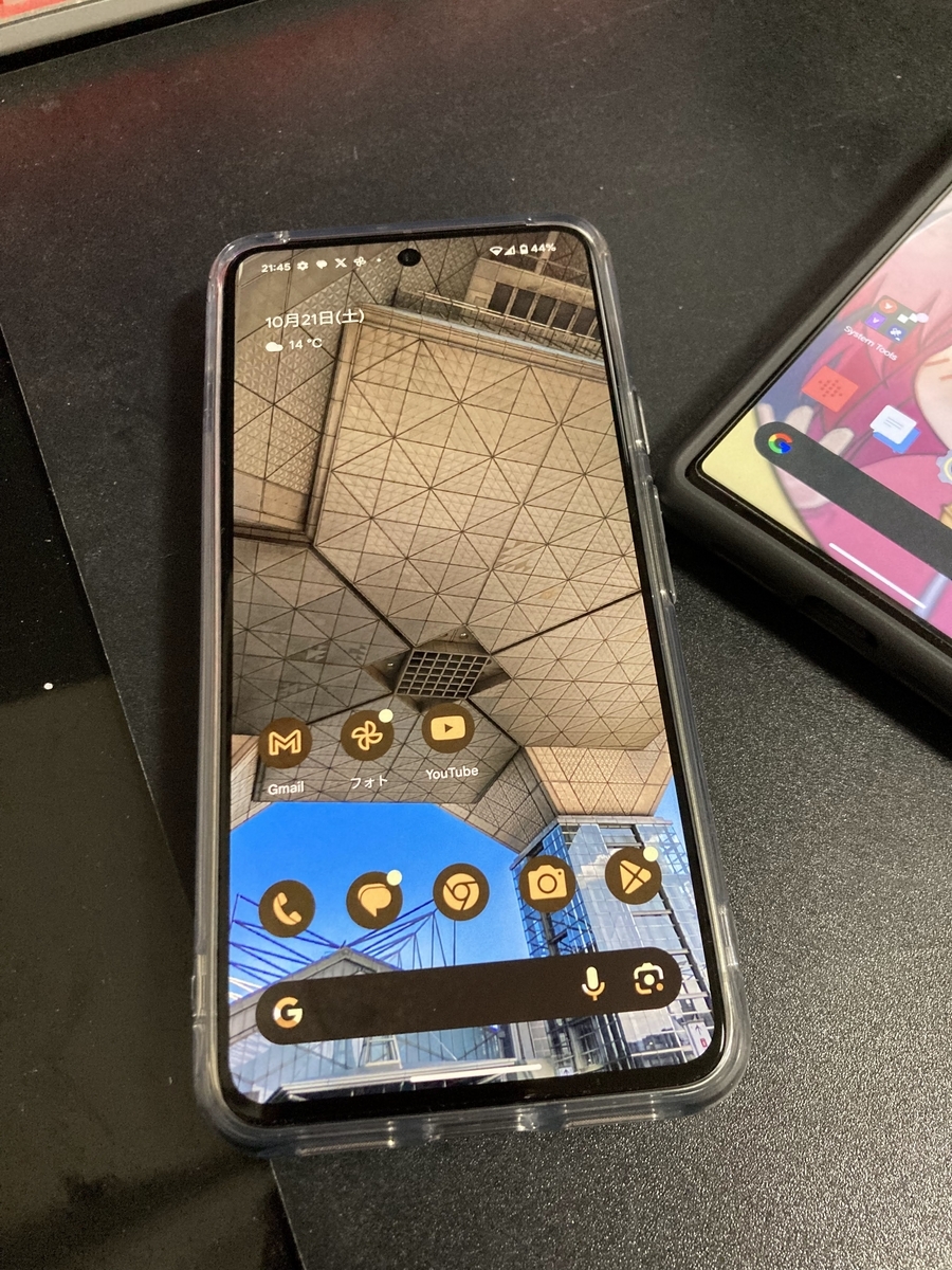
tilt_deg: -63.3
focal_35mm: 28
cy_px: 635
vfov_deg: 63.4
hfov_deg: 49.7
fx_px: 1027
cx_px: 476
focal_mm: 3.99
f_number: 1.8
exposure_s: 1/34
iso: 400
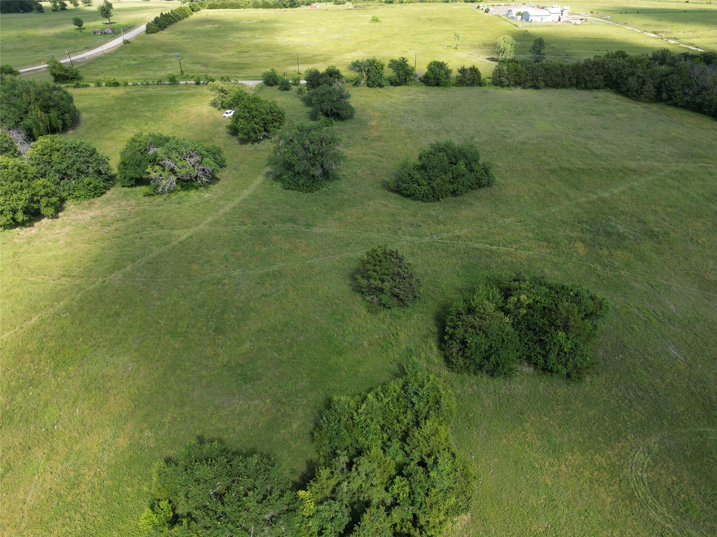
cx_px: 358
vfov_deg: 56.8
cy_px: 268
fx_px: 497
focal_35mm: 24
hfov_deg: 71.6
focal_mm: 6.72
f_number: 1.7
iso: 110
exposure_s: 1/1000
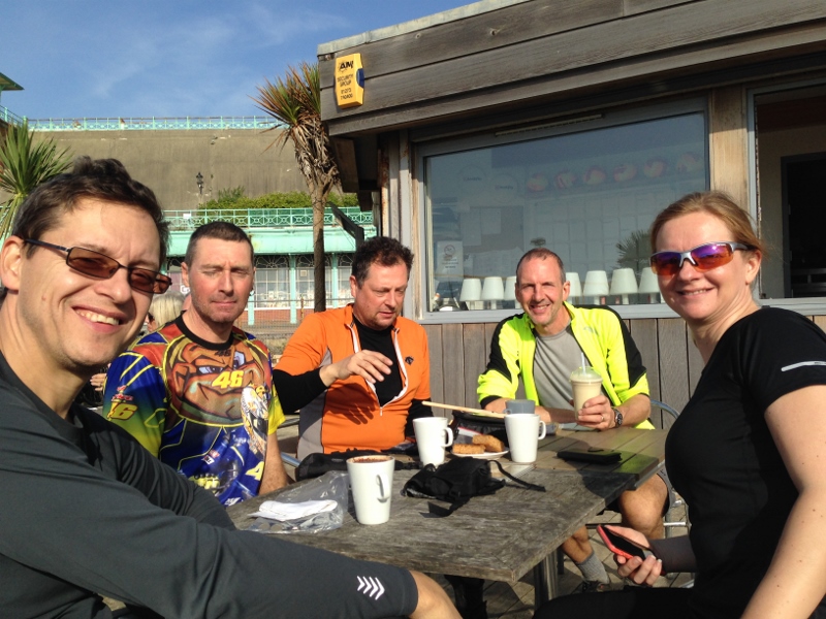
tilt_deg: +1.2
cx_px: 413
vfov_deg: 42.9
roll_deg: -0.3
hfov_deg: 55.4
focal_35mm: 33
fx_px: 787
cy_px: 310
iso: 50
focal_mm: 4.12
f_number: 2.4
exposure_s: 1/1938
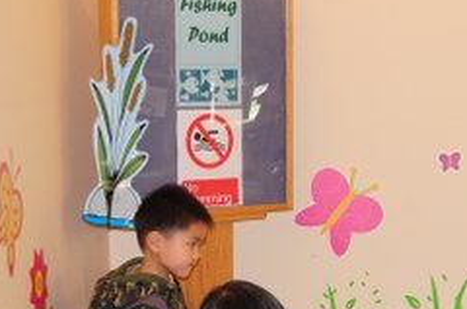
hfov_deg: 15.7
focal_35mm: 128
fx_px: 1657
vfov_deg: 10.5
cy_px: 339
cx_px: 463
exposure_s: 1/25
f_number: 5.6
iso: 400
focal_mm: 32
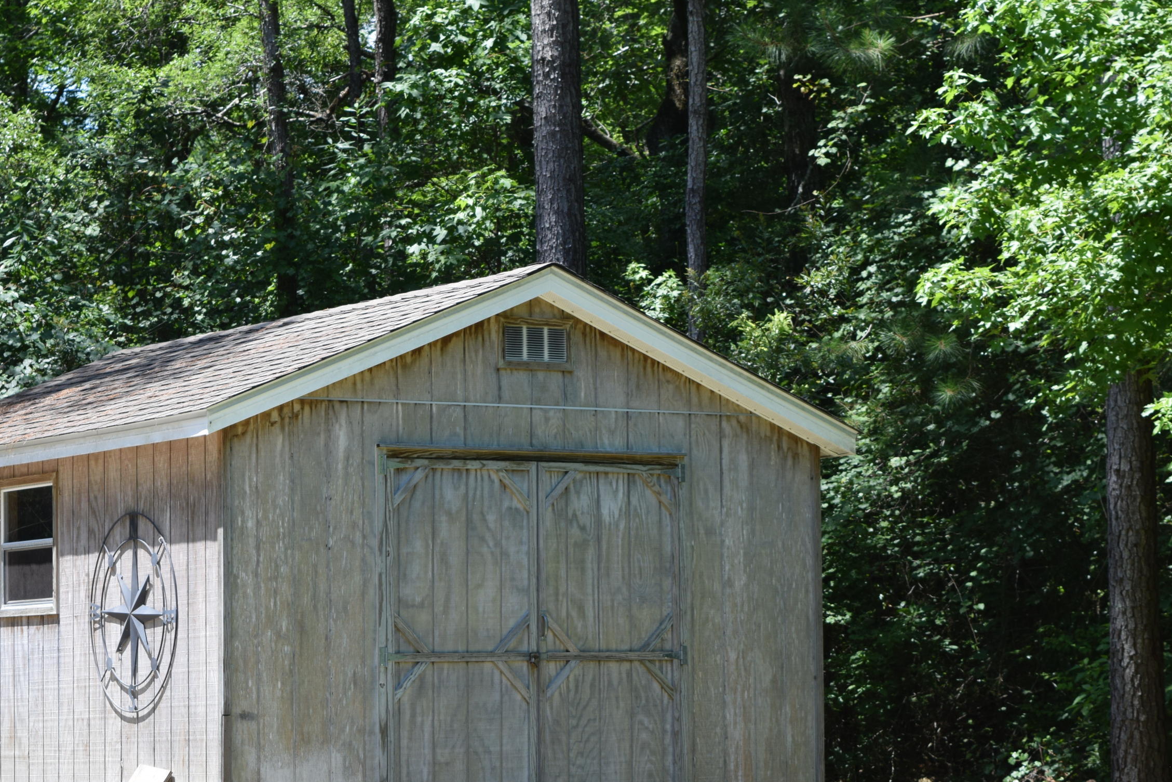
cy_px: 494
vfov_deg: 12.5
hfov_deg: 18.6
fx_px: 3570
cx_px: 513
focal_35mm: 110
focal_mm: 55
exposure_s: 1/250
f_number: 8
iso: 280
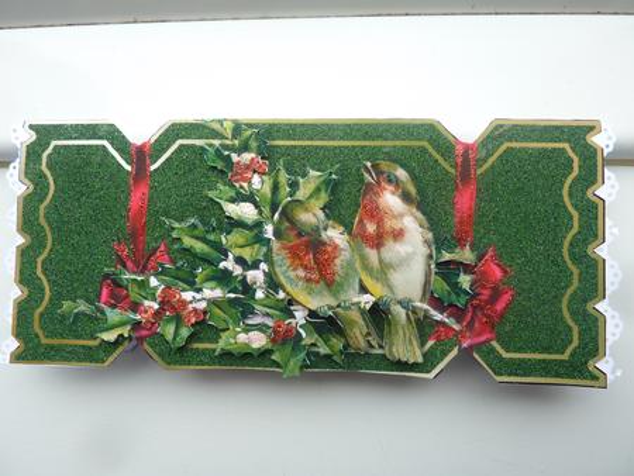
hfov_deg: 69.4
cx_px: 317
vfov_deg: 54.9
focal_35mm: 25
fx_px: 458
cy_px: 238
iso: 80
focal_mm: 4.1
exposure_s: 1/60
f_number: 3.3
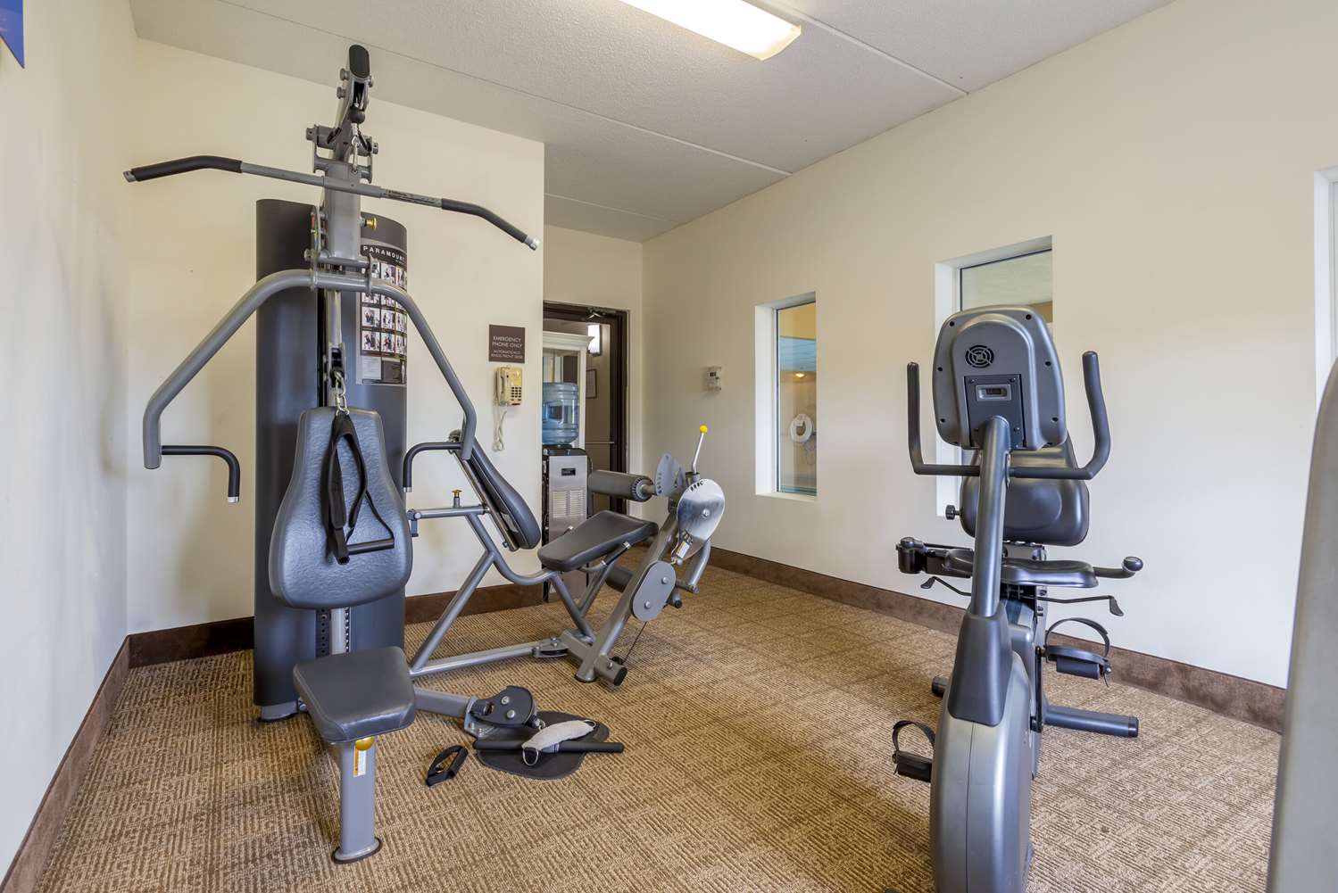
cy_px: 446
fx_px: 632
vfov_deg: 70.5
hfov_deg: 93.2
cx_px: 669
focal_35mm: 17
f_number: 8
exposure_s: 1/3
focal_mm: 17
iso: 200
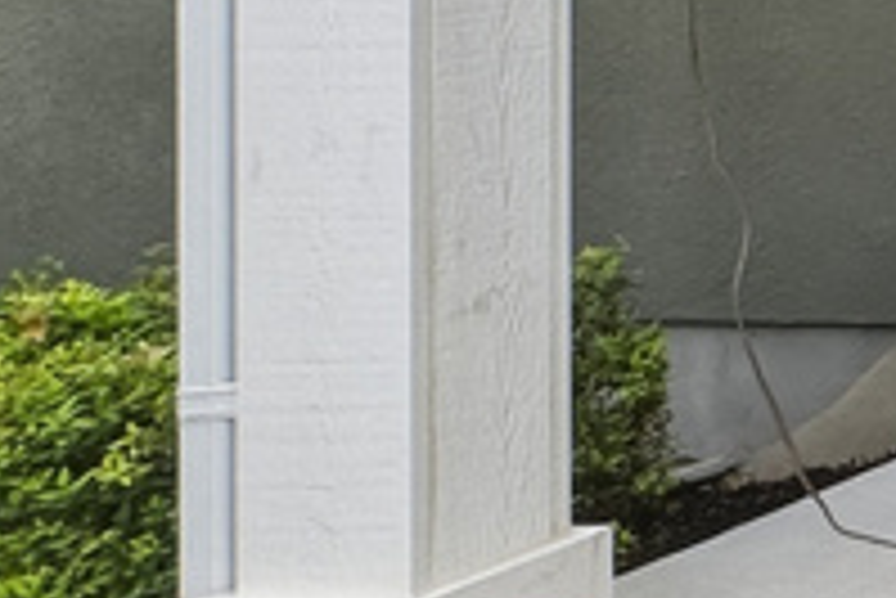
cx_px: 2251
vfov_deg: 17.3
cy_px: -130
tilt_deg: +0.7
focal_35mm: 75
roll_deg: +0.1
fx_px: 1868
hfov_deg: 14.4
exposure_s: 1/346
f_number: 2.2
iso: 50
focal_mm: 2.2
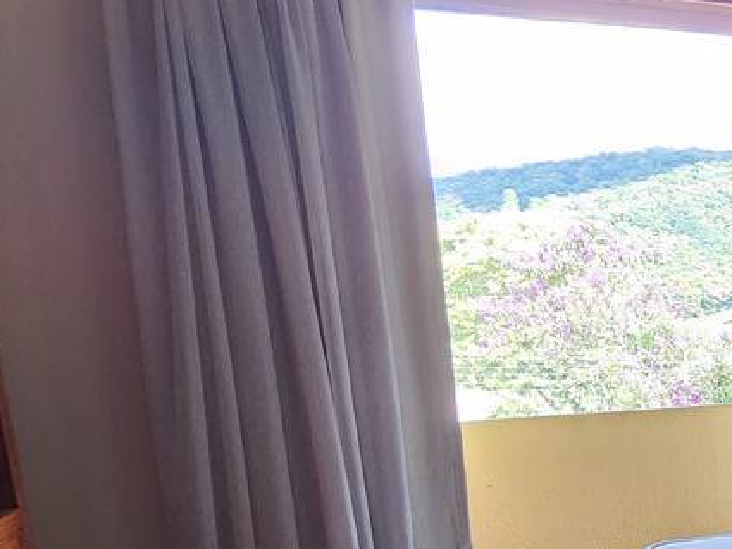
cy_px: 425
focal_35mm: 44
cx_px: 1132
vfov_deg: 32.2
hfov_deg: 27.3
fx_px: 931
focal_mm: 2.2
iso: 200
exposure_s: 1/60
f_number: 2.2
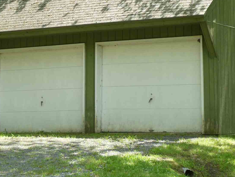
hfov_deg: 19.4
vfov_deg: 14.5
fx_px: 686
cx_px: 156
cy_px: 31
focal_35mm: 101
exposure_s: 1/125
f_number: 4.1
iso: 80
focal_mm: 9.6
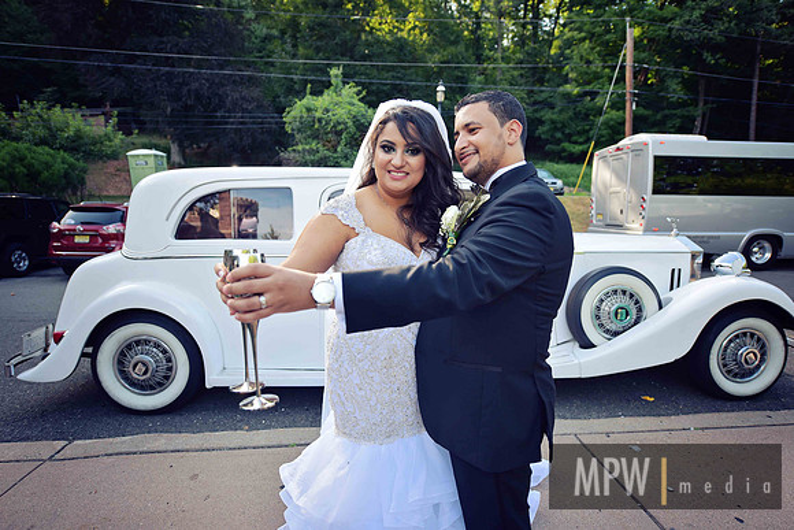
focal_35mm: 19
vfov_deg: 64.6
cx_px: 397
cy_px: 265
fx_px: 419
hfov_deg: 86.9
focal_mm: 19
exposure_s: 1/500
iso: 200
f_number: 2.8
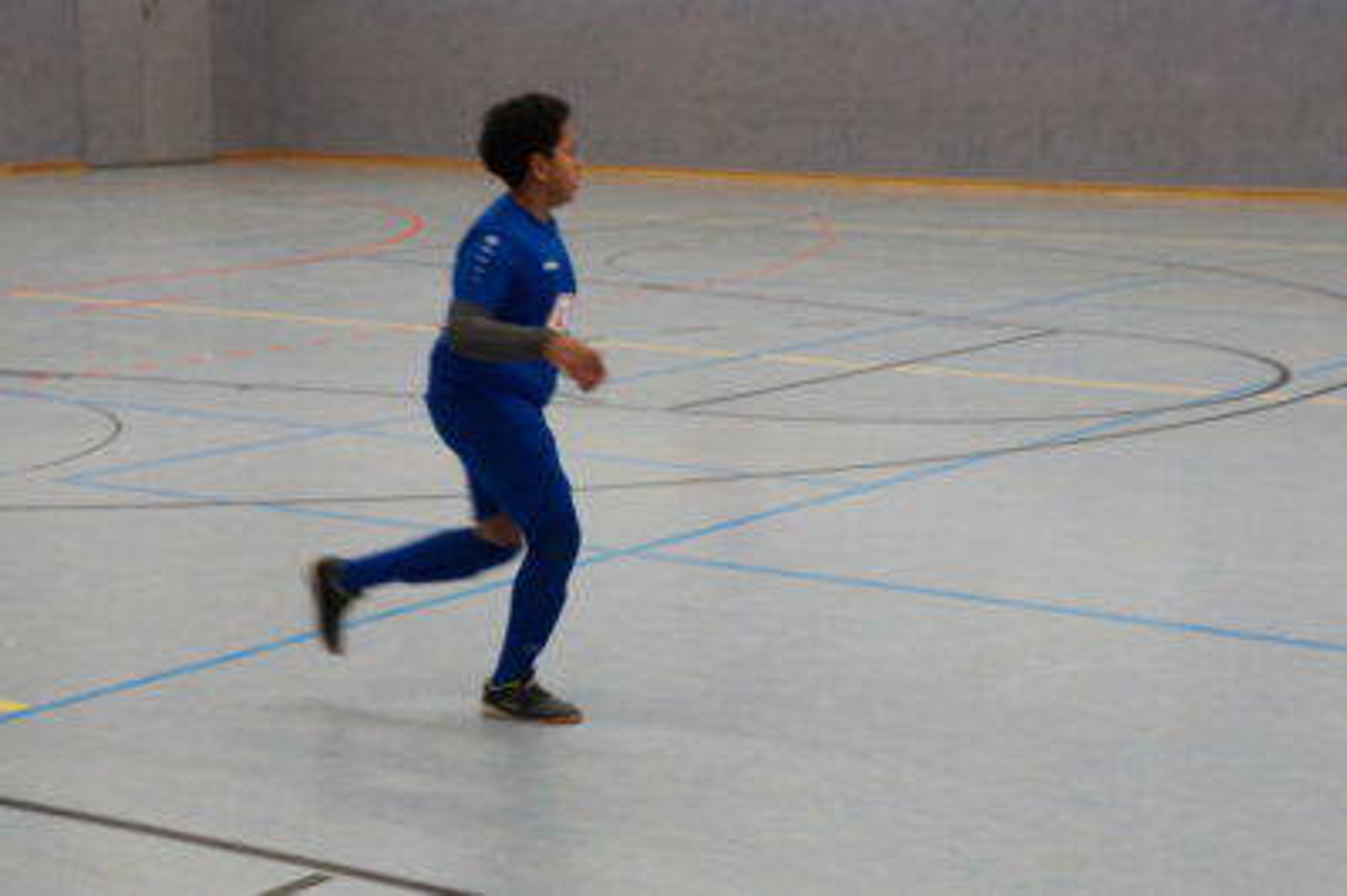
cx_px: 674
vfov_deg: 17.1
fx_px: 2972
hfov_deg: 25.5
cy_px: 448
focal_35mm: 80
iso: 2000
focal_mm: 53
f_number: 7.1
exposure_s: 1/100
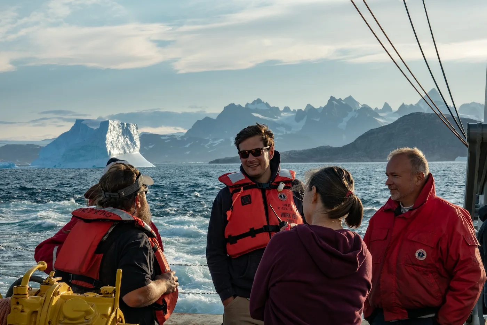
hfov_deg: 28.1
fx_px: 974
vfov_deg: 18.9
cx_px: 244
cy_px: 162
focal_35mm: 72
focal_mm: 26.42
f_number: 7.1
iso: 100
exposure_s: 1/250
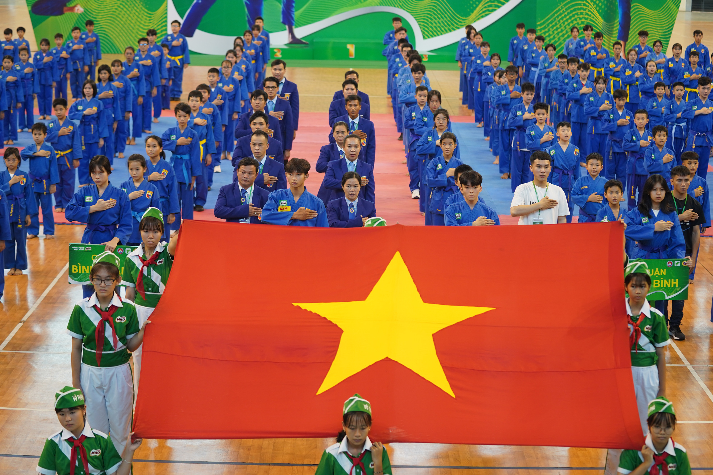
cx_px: 356
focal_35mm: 70
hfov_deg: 28.8
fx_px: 1386
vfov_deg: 19.5
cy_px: 238
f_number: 2.8
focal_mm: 70
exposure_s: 1/80
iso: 640
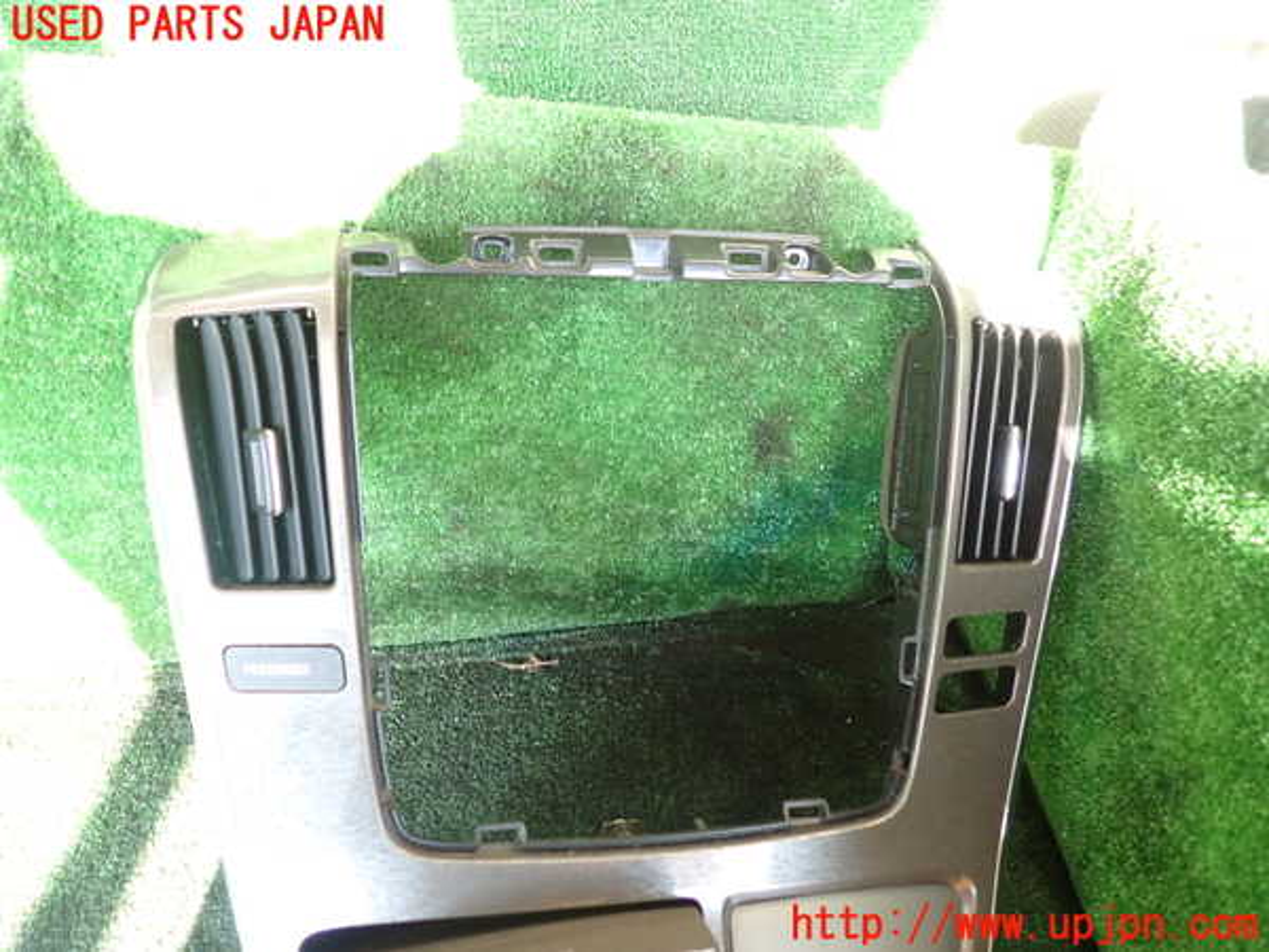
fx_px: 916
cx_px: 634
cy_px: 476
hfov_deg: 69.4
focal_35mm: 25
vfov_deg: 54.9
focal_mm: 4.5
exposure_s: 1/60
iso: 200
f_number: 2
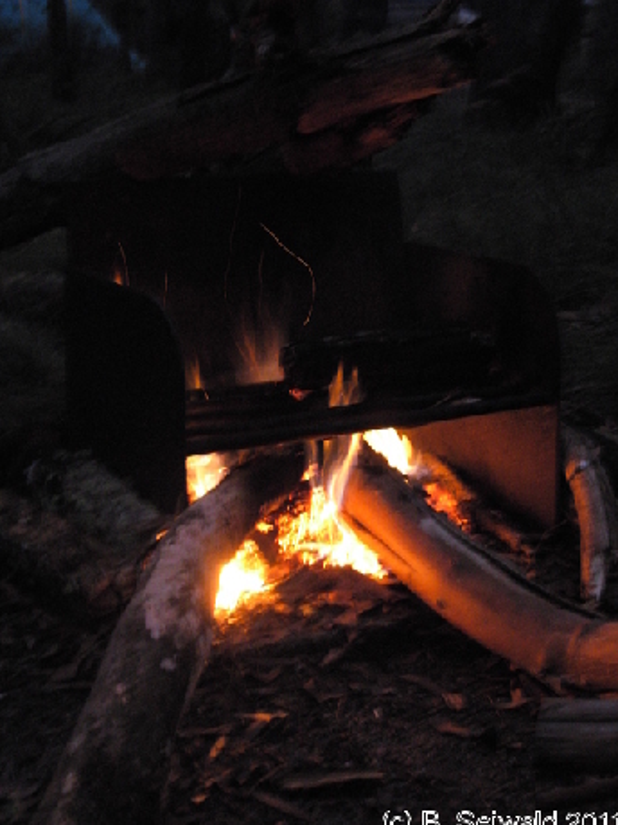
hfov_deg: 21.9
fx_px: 1596
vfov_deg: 29.0
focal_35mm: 67
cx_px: 304
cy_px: 408
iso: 400
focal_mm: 10.5
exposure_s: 1/1.5
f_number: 3.4
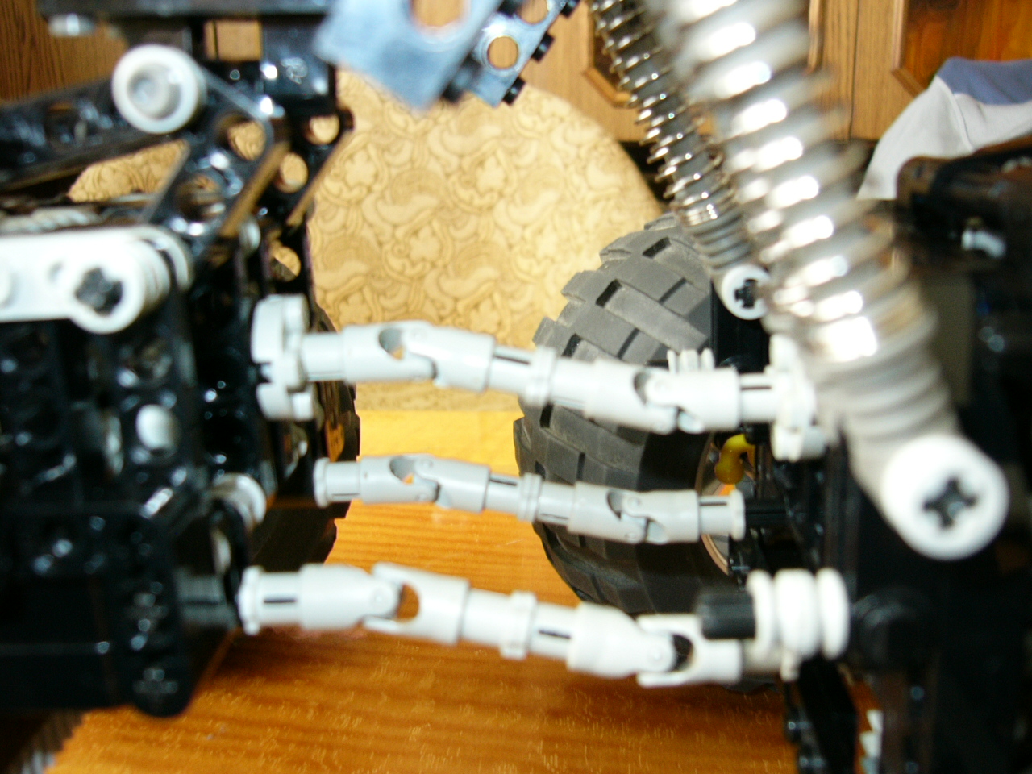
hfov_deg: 52.6
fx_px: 1043
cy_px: 387
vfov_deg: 40.7
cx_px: 516
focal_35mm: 35
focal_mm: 5.8
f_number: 2.8
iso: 100
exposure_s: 1/2
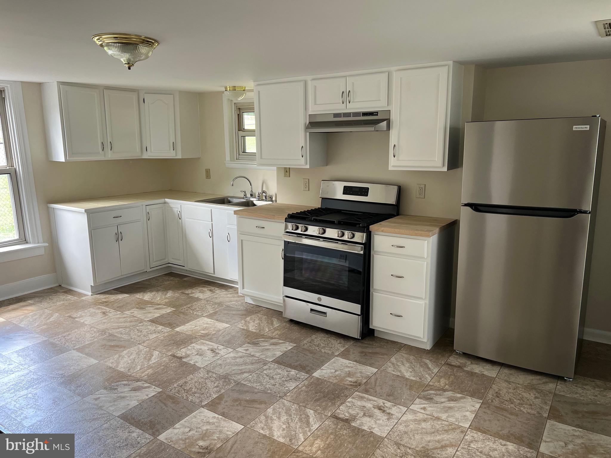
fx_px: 459
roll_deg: +0.3
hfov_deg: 67.3
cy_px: 229
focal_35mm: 26
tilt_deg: -12.8
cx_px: 306
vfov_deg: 53.1
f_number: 1.5
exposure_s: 1/121
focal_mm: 5.7
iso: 125
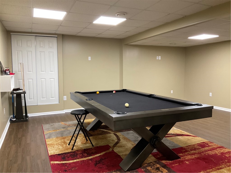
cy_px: 86
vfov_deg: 48.2
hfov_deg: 61.7
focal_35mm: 29
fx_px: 194
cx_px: 116
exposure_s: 1/60
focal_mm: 3
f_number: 1.8
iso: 160
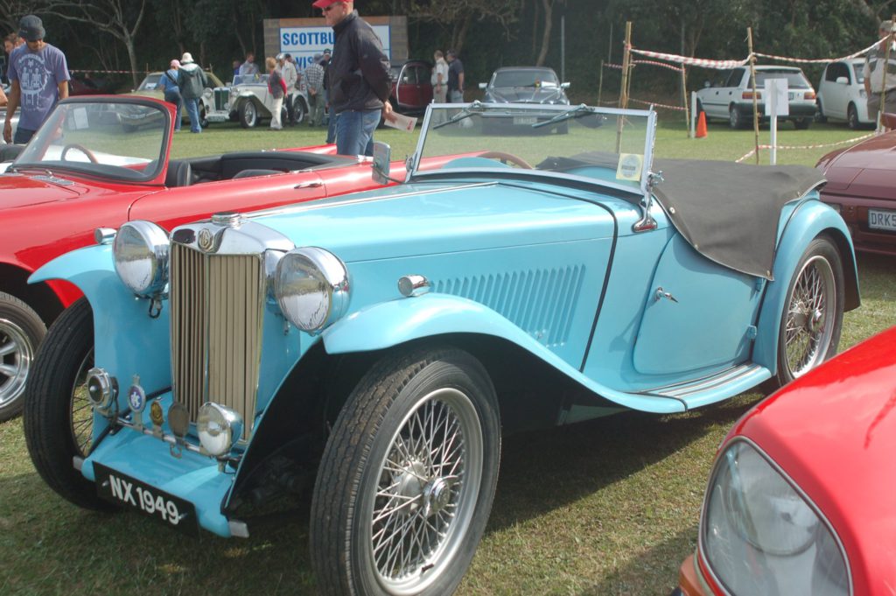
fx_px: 1044
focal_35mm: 42
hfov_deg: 46.4
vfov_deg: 31.8
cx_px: 448
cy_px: 298
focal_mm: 28
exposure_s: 1/640
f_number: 5.6
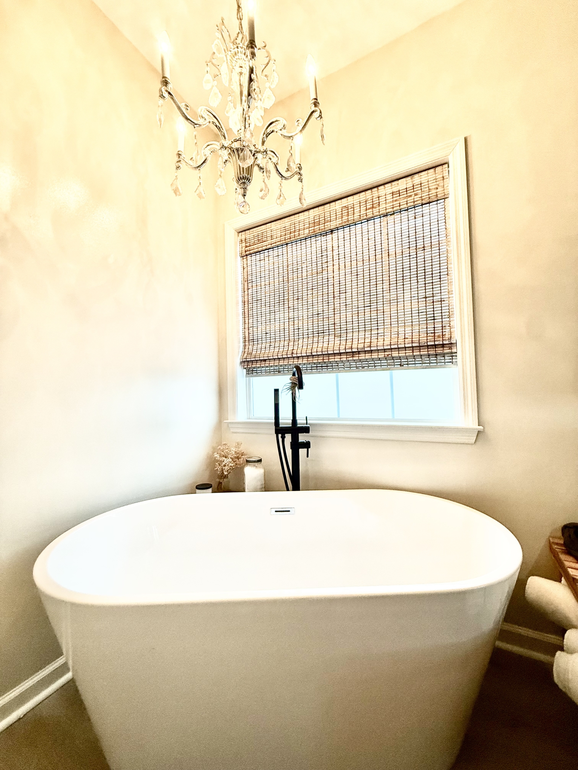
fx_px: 312
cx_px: 289
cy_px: 385
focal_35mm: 14
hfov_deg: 85.7
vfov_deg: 102.1
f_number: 2.2
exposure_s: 1/120
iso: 160
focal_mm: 2.22
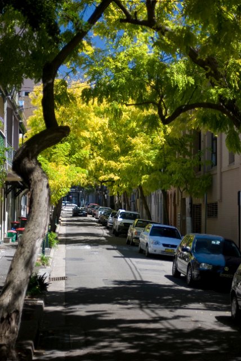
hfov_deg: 18.2
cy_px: 180
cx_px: 120
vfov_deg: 27.0
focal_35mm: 75
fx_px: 751
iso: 100
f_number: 1.4
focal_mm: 50
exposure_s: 1/800
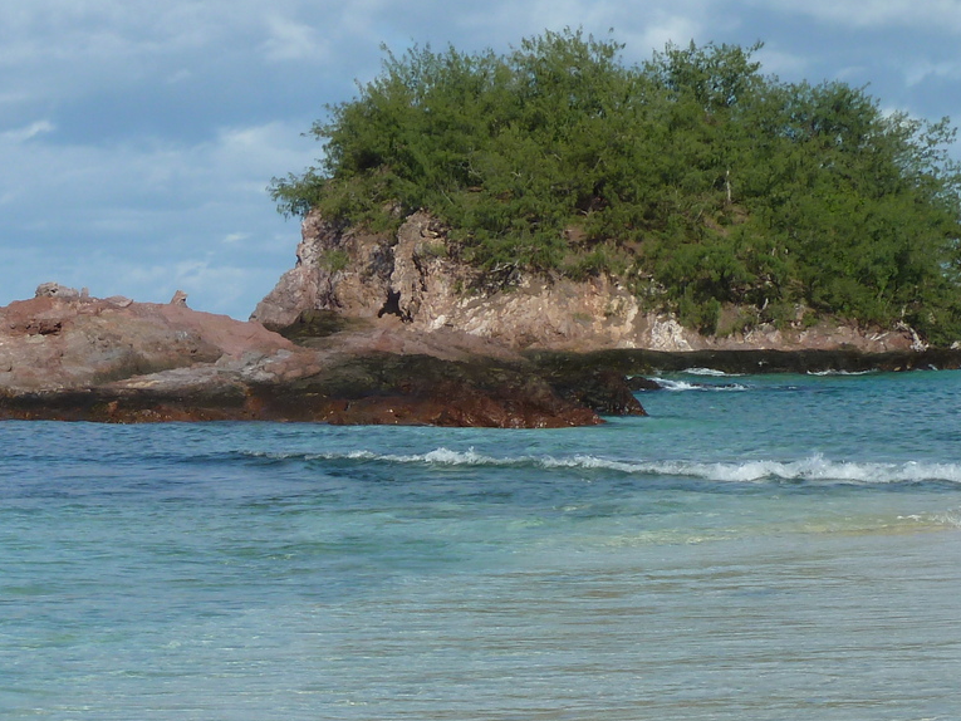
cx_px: -15
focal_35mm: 115
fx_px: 3193
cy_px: 626
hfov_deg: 16.7
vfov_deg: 12.8
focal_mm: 9.1
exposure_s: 1/500
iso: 80
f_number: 5.6
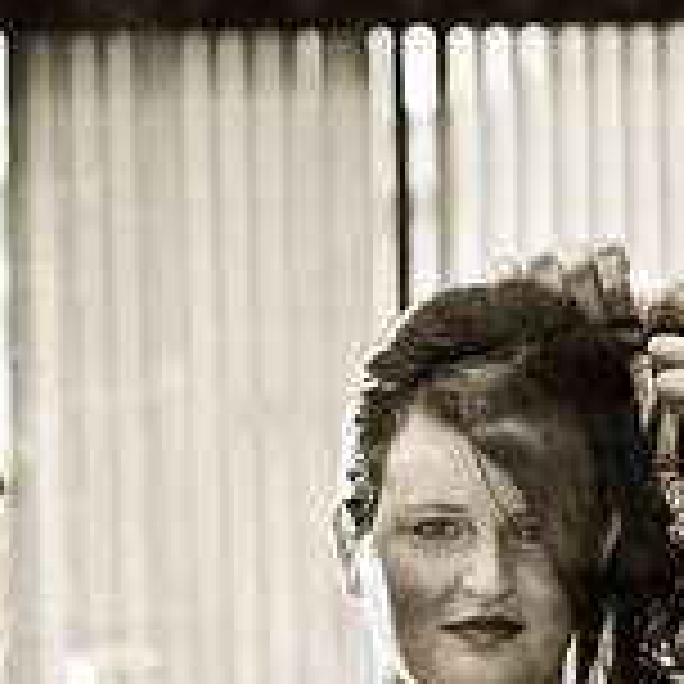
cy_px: 706
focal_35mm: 264
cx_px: 511
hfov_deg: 6.6
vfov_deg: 6.6
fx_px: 5902
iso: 200
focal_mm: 70
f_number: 2.8
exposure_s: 1/60
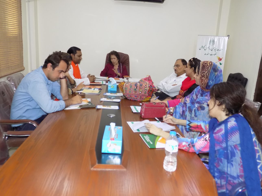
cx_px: 131
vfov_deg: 46.8
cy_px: 98
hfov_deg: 60.0
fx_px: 227
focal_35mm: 30
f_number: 3.3
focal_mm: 5.3
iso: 360
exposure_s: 1/30
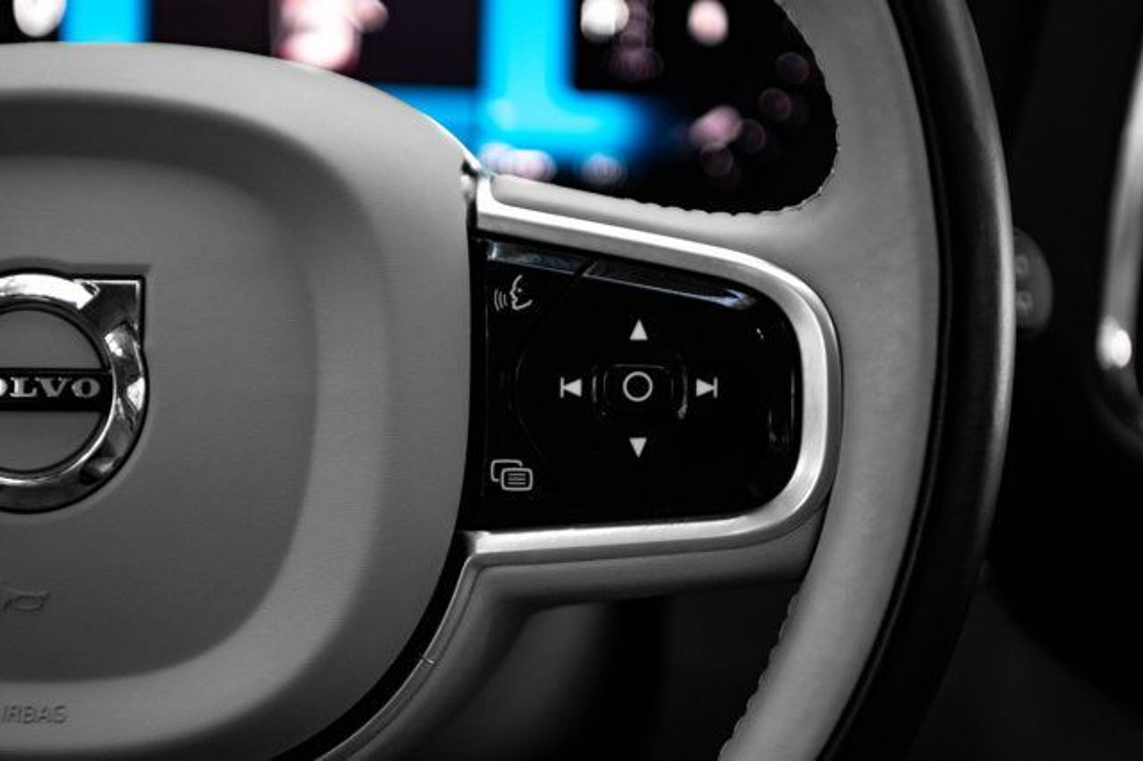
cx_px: 572
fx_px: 3332
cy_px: 380
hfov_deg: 19.5
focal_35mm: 105
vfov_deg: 13.0
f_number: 2.8
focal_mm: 70
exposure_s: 1/200
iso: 500
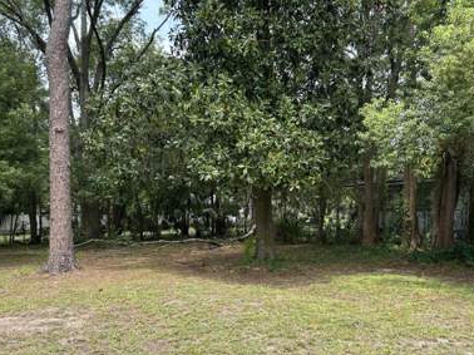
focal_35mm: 33
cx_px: 250
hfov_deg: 55.4
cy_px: 203
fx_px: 452
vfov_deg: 42.8
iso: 50
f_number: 1.5
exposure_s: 1/873
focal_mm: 5.7
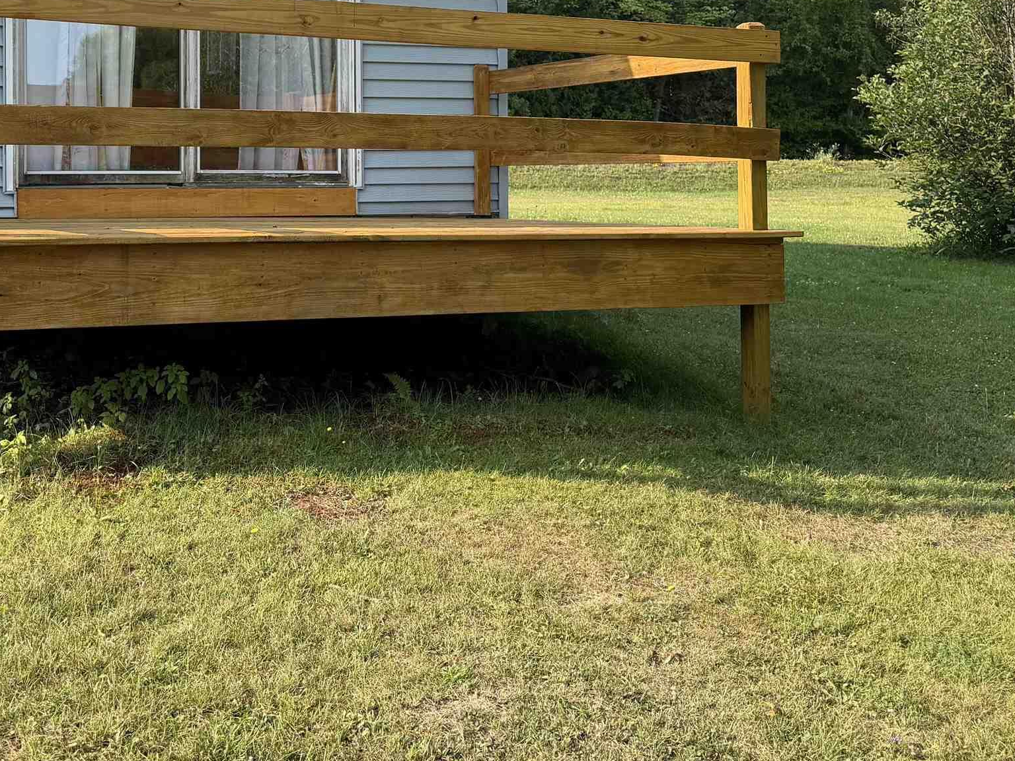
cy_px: 149
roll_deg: +0.7
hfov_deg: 39.2
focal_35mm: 48
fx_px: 1407
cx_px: 336
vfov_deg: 29.6
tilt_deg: +1.0
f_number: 1.78
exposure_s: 1/1855
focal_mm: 6.76
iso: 80
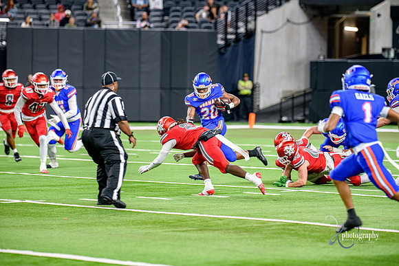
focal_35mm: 195
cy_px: 133
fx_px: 2162
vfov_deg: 7.0
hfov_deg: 10.5
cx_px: 200
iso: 1250
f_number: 2.8
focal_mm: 195
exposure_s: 1/400
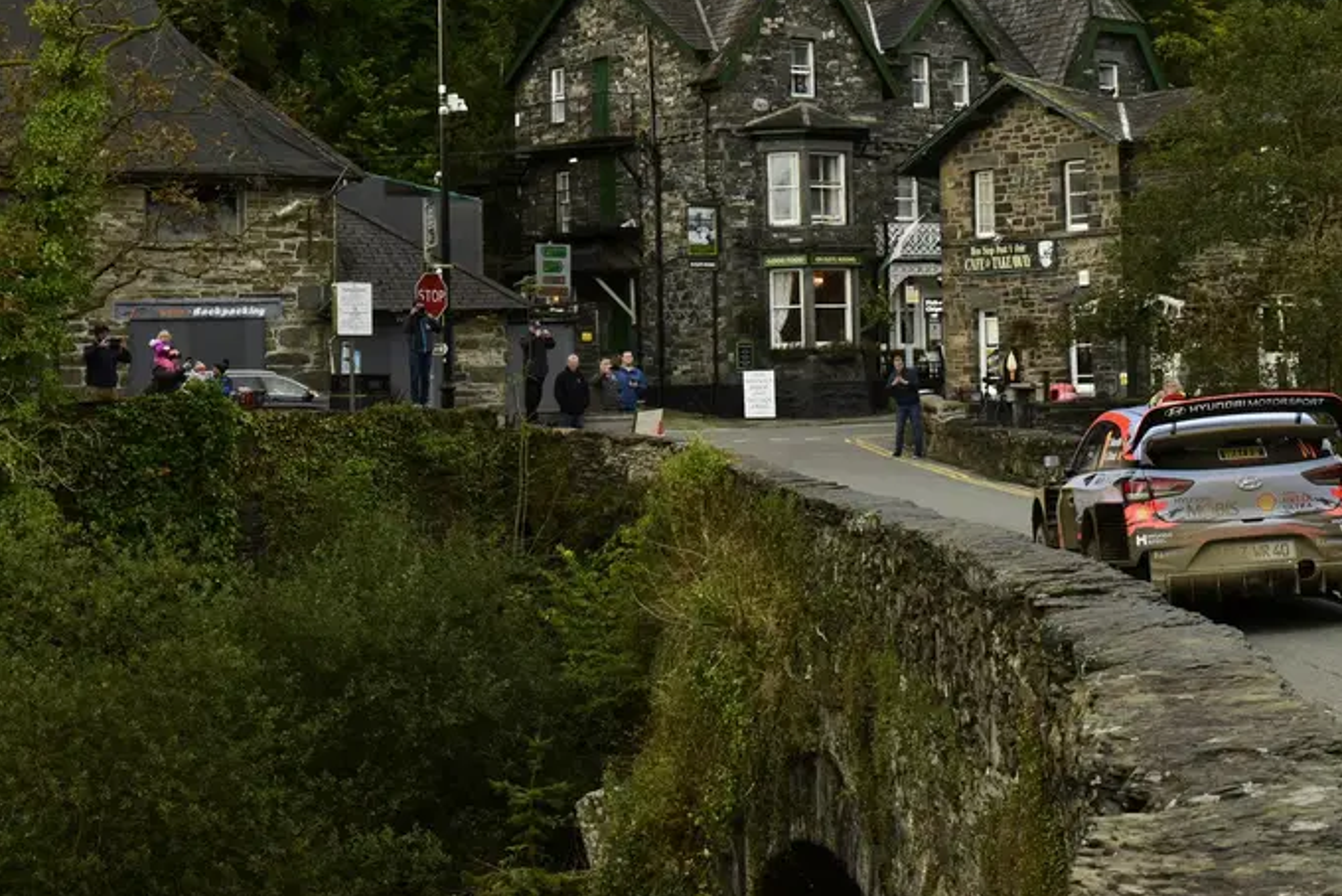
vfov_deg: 20.1
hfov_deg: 29.9
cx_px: 852
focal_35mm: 67
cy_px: 191
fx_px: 2499
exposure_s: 1/250
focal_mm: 38
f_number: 11
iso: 2500
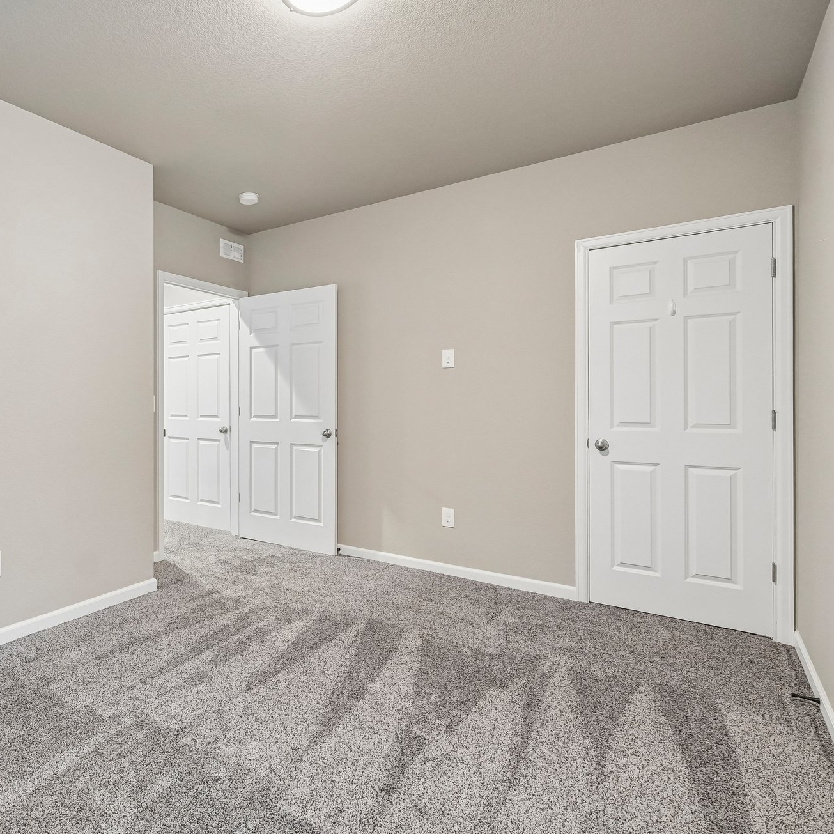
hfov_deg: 70.4
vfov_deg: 74.8
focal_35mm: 20
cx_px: 220
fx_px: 545
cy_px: 403
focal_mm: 10
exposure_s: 1/3.33
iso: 800
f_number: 8
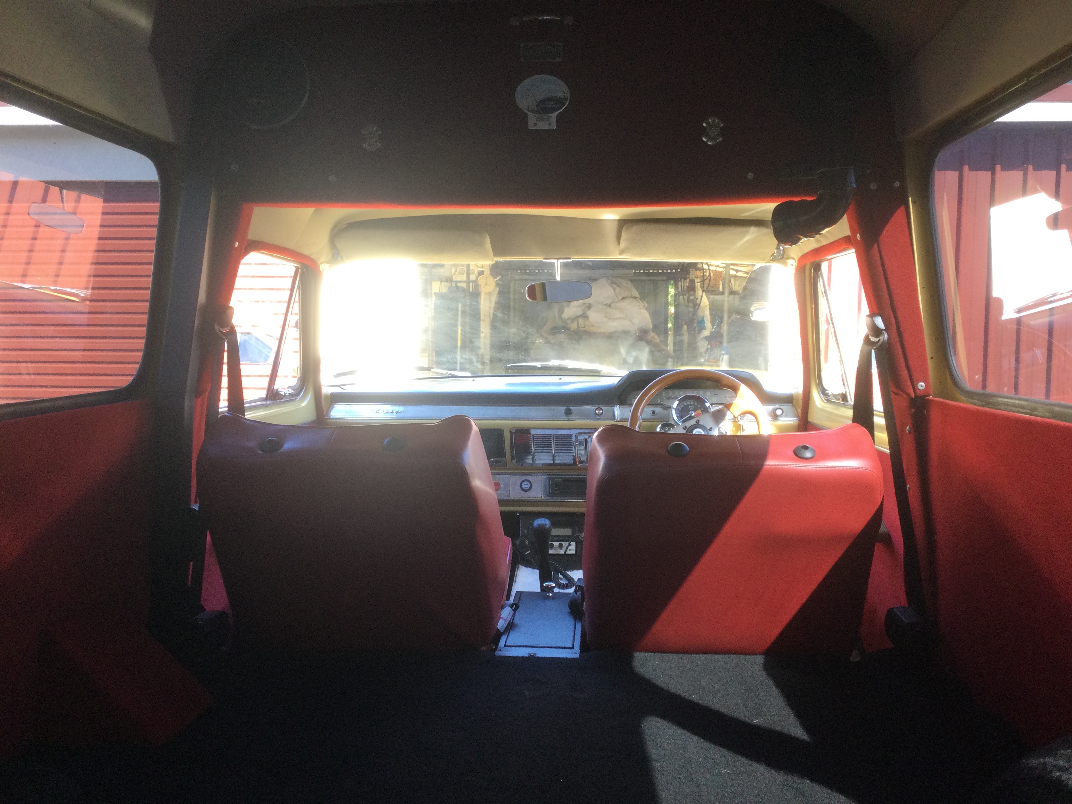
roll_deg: -1.8
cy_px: 402
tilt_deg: -3.8
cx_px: 536
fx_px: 960
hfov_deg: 58.4
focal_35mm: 31
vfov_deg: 45.4
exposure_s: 1/33
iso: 25
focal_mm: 3.3
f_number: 2.4
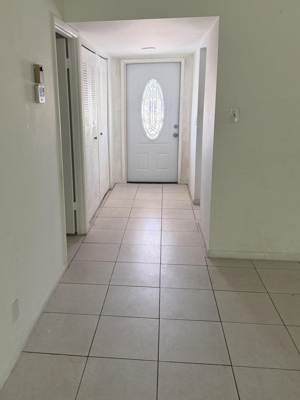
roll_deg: -0.2
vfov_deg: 58.2
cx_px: 125
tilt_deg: -13.7
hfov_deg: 45.3
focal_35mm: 31
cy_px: 177
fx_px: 358
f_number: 1.78
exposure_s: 1/121
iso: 200
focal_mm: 6.76
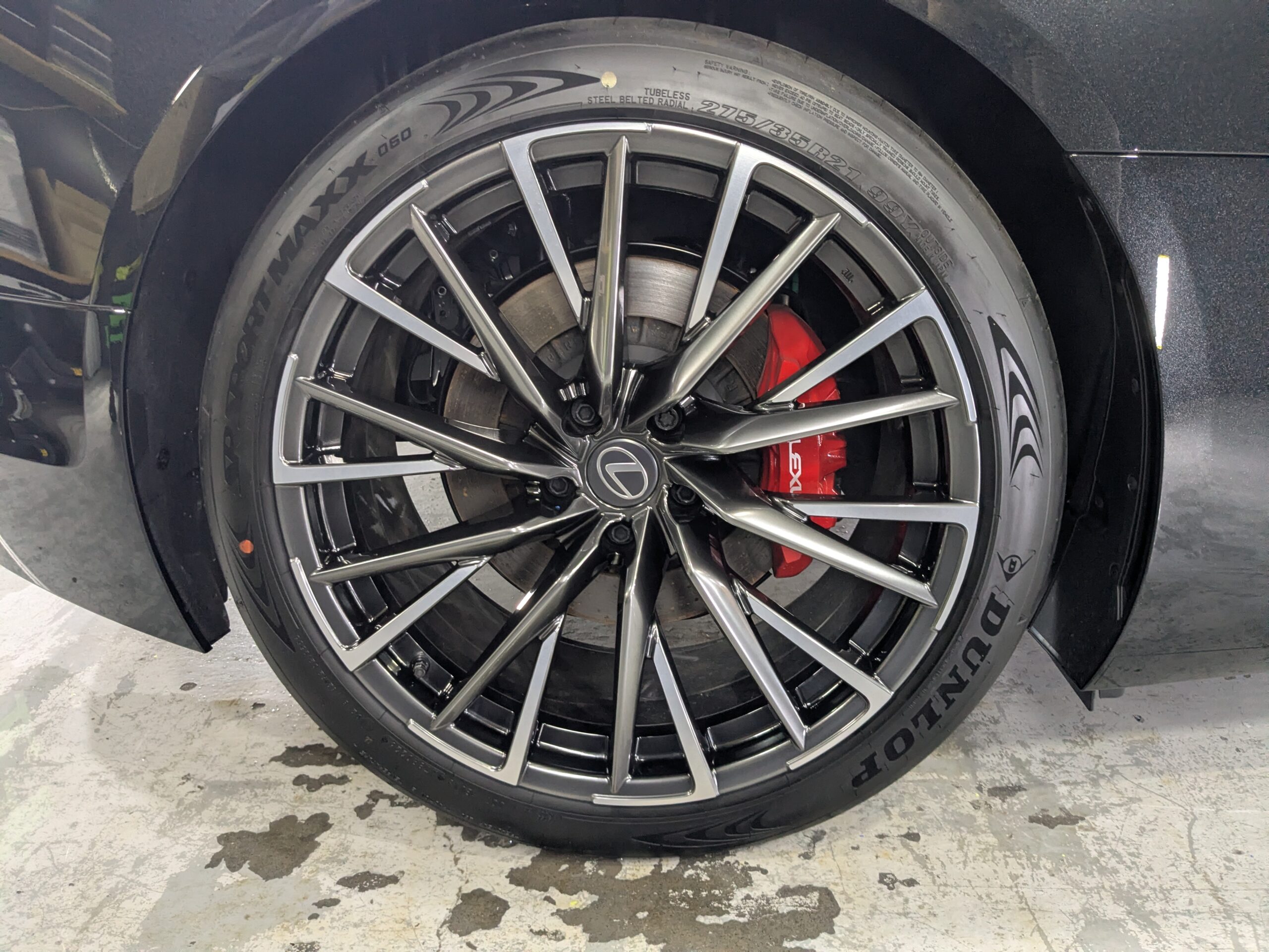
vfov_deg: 51.4
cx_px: 634
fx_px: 990
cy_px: 476
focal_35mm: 27
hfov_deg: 65.3
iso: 304
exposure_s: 1/120
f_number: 1.73
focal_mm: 4.38
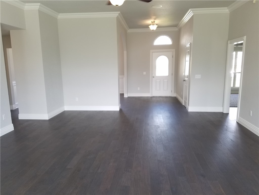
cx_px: 130
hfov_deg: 67.3
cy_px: 98
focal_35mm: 26
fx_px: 195
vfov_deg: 53.1
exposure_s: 1/60
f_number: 1.7
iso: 50
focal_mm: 4.2
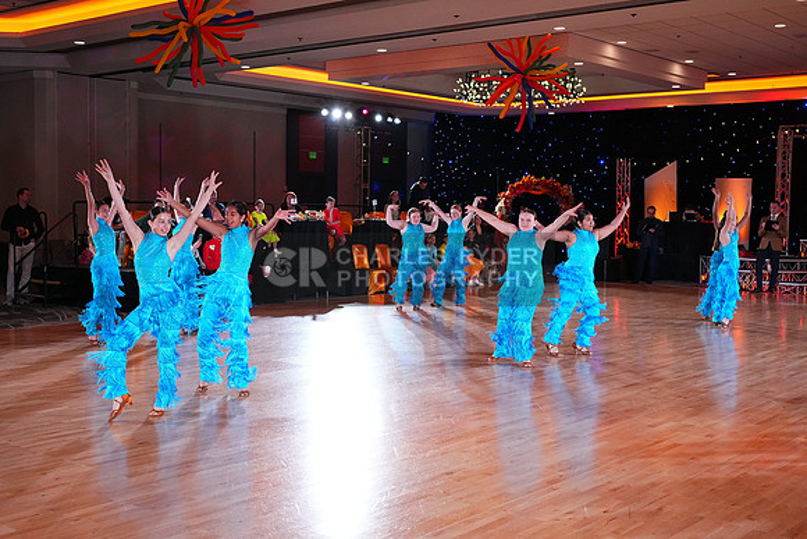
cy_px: 270
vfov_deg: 31.9
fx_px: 942
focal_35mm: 42
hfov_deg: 46.4
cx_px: 404
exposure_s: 1/400
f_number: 5.6
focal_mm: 42
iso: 5000
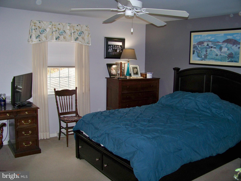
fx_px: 230
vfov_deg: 42.9
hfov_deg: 55.4
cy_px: 90
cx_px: 120
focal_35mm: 33
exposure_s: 1/30
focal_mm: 5.85
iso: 200
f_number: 2.8
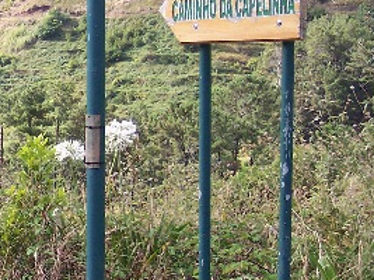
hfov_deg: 16.7
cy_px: 104
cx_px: -53
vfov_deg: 13.0
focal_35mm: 114
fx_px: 1231
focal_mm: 8
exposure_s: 1/700
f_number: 2.8
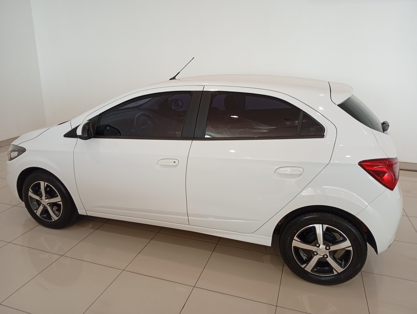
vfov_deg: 51.5
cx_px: 208
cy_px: 157
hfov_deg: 65.2
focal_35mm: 27
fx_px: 326
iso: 133
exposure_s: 1/60
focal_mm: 3.98
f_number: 1.8
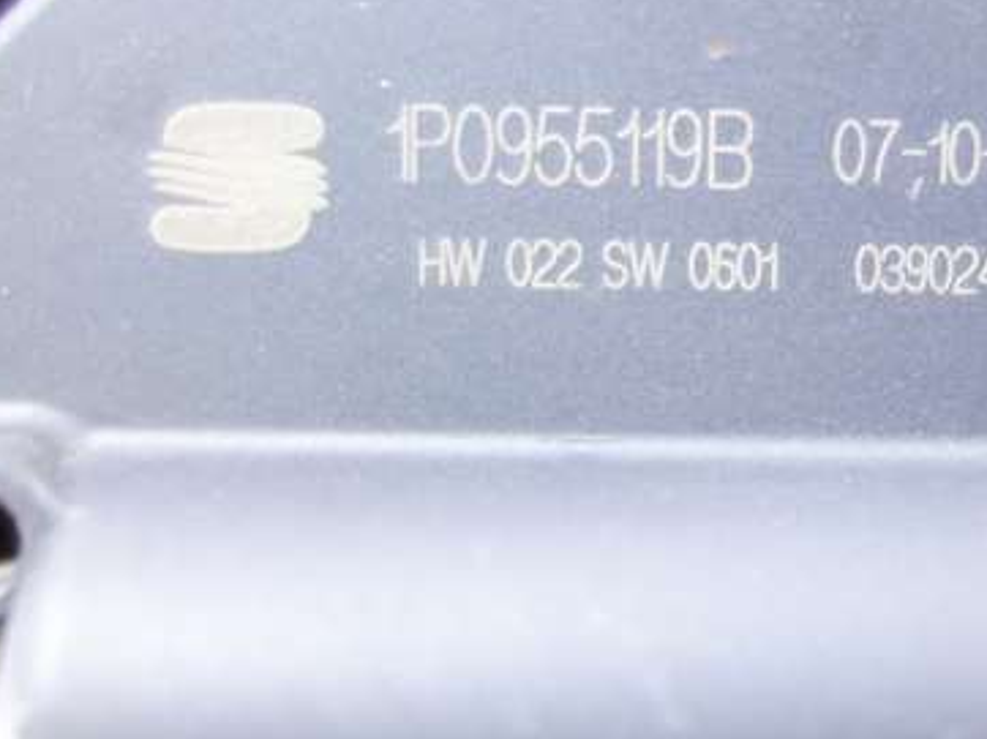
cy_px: 290
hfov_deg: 31.2
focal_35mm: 61
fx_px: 1738
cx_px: 736
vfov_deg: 24.0
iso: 200
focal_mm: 10.4
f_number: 1.8
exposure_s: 1/30
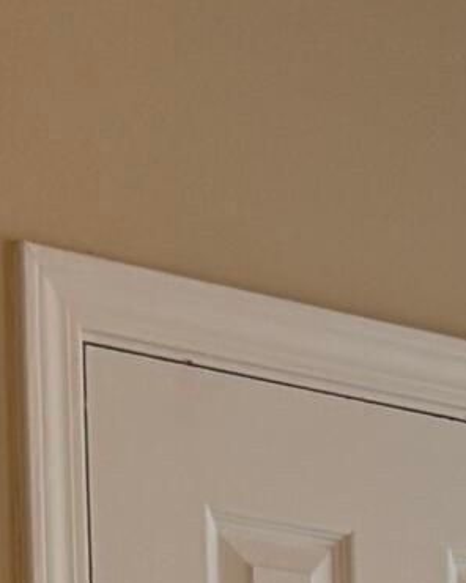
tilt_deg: -1.7
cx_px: 571
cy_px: 1533
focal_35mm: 190
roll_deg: +1.3
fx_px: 3276
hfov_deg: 8.1
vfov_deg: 8.9
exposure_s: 1/120
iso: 125
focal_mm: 6.76
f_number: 1.78
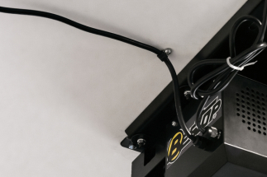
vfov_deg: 11.0
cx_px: 321
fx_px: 919
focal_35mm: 124
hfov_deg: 15.9
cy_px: 95
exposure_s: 1/100
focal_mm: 50
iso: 800
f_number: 5.6
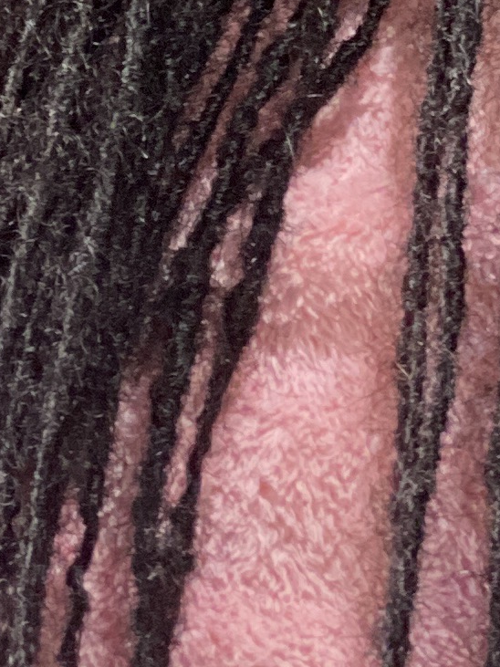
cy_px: -647
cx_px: 832
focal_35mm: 287
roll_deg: +5.4
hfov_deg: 5.1
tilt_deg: -10.8
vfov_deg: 6.7
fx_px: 5529
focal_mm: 6
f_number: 2
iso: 320
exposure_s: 1/33
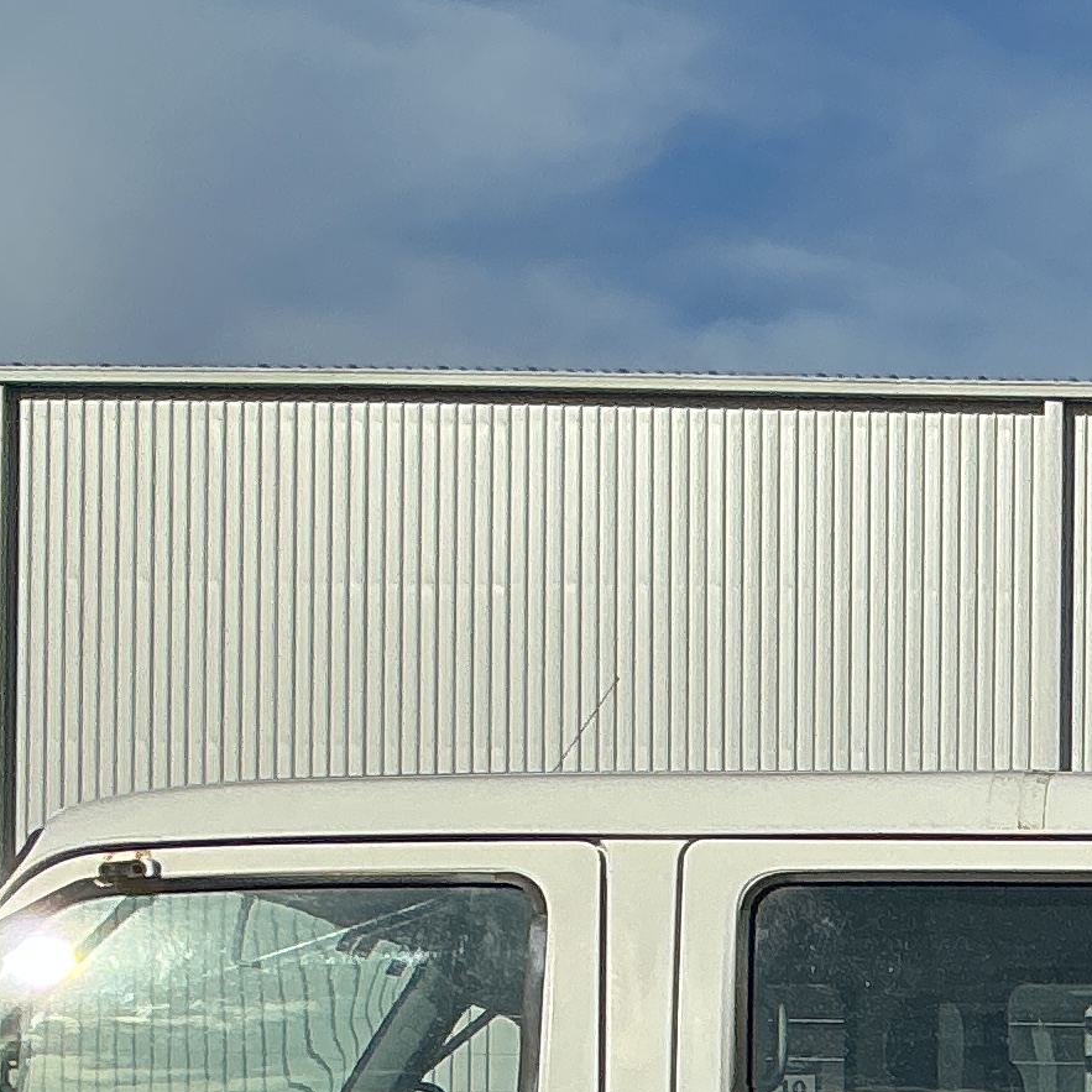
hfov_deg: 13.6
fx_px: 4176
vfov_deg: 14.2
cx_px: 1856
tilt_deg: -1.0
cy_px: 1464
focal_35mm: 117
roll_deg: -3.0
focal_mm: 3
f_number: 1.8
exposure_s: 1/4785
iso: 25
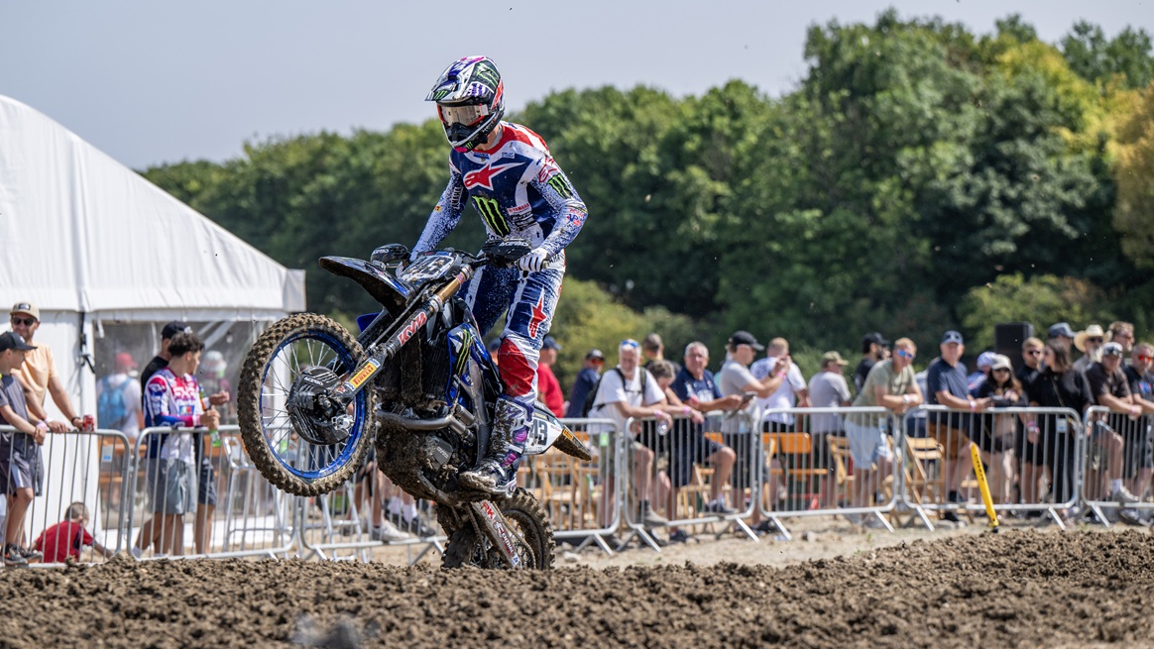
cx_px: 587
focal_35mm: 135
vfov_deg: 9.0
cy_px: 305
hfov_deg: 15.9
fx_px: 4131
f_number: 4
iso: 200
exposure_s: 1/2500
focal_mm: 125
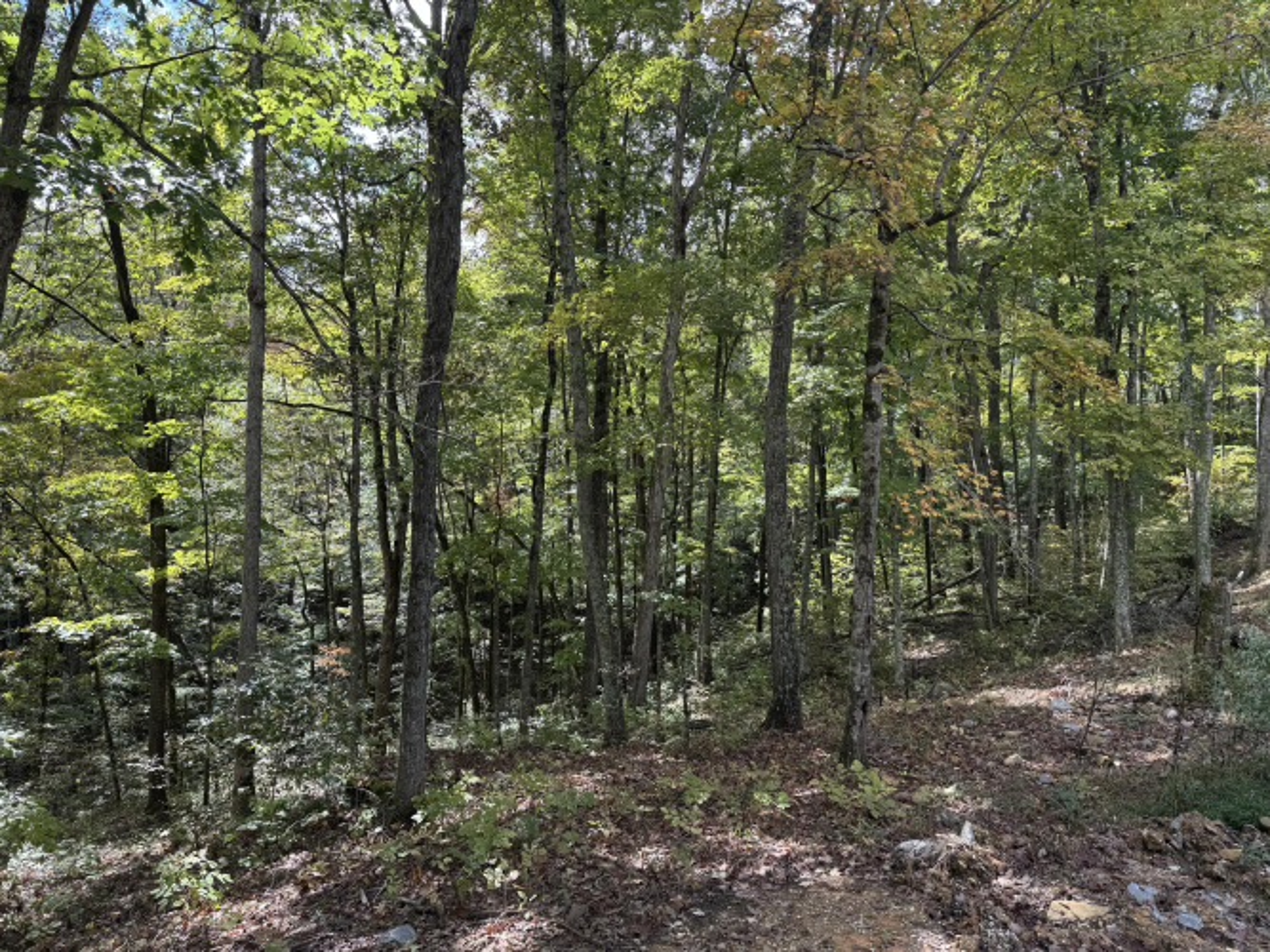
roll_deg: -2.2
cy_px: 476
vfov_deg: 56.8
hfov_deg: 71.6
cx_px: 635
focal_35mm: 24
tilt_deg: +3.0
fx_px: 880
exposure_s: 1/433
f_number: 1.78
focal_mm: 6.76
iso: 80
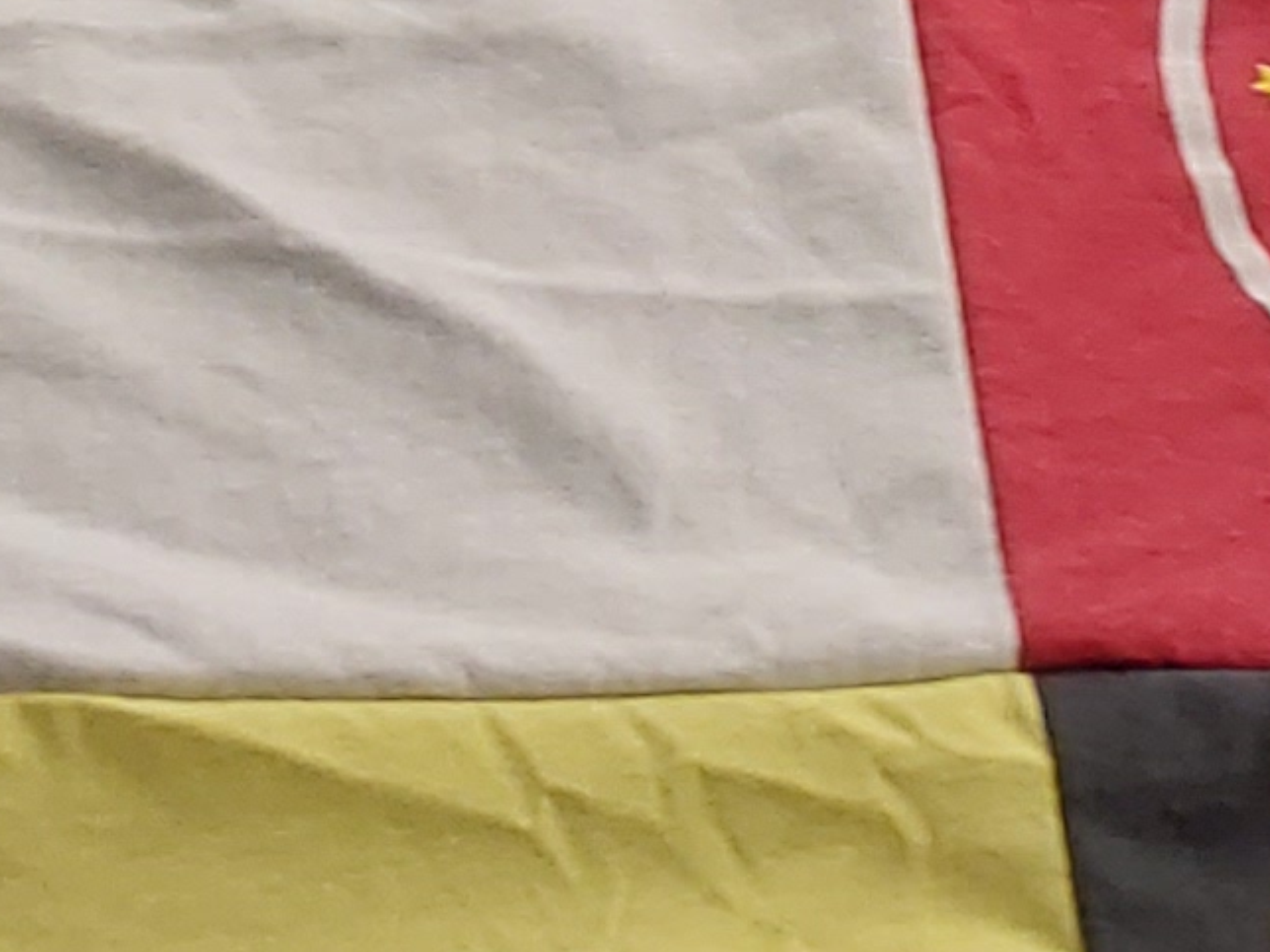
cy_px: -526
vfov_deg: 10.1
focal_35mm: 142
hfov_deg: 13.8
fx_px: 5210
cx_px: 132
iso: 100
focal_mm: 2.91
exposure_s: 1/60
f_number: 1.9
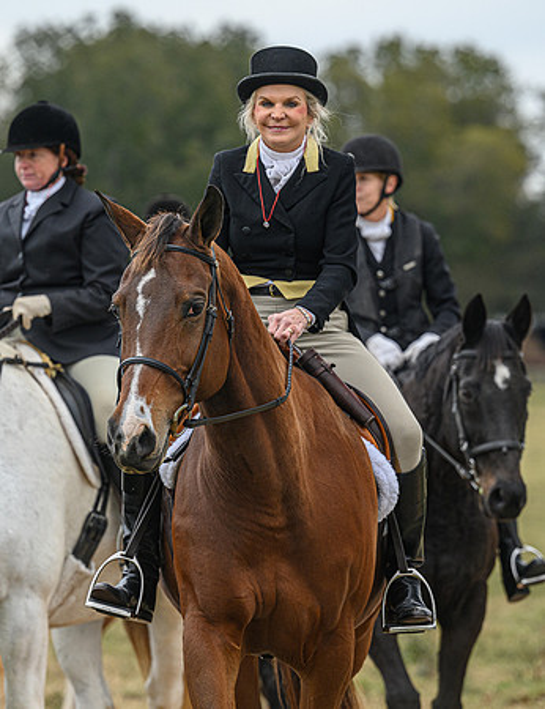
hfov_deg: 6.3
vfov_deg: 8.2
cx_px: 281
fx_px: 4915
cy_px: 376
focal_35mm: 238
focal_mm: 155
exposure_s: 1/800
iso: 500
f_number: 3.5
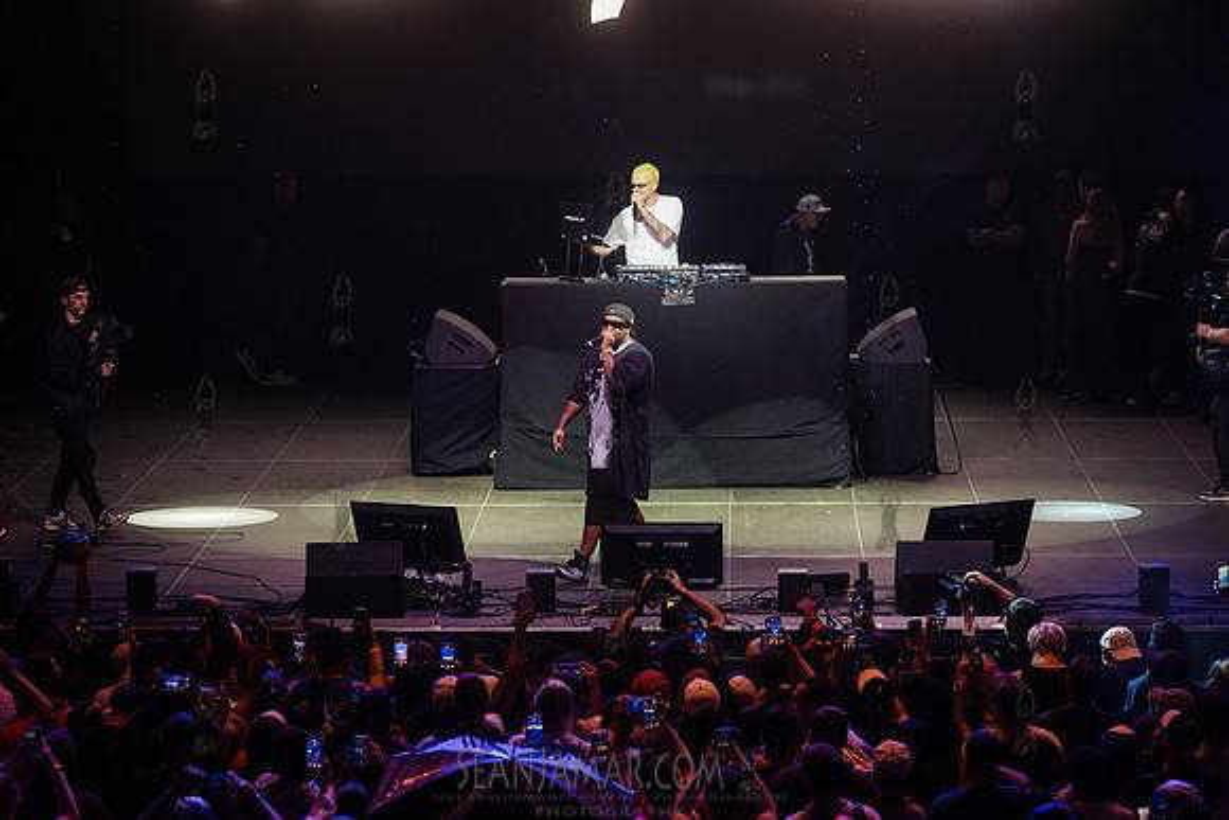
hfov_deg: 15.2
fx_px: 4612
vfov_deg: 10.2
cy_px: 410
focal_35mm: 135
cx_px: 614
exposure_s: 1/640
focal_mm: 135
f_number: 4.5
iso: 5000
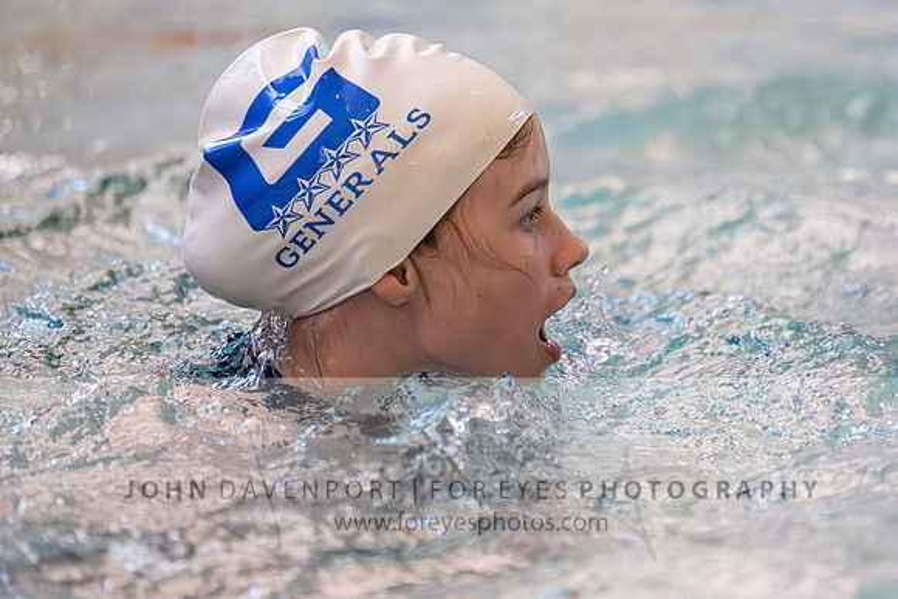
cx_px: 552
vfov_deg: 4.5
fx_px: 7673
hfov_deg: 6.7
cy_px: 231
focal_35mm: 308
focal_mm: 250
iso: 16000
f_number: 4
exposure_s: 1/1000
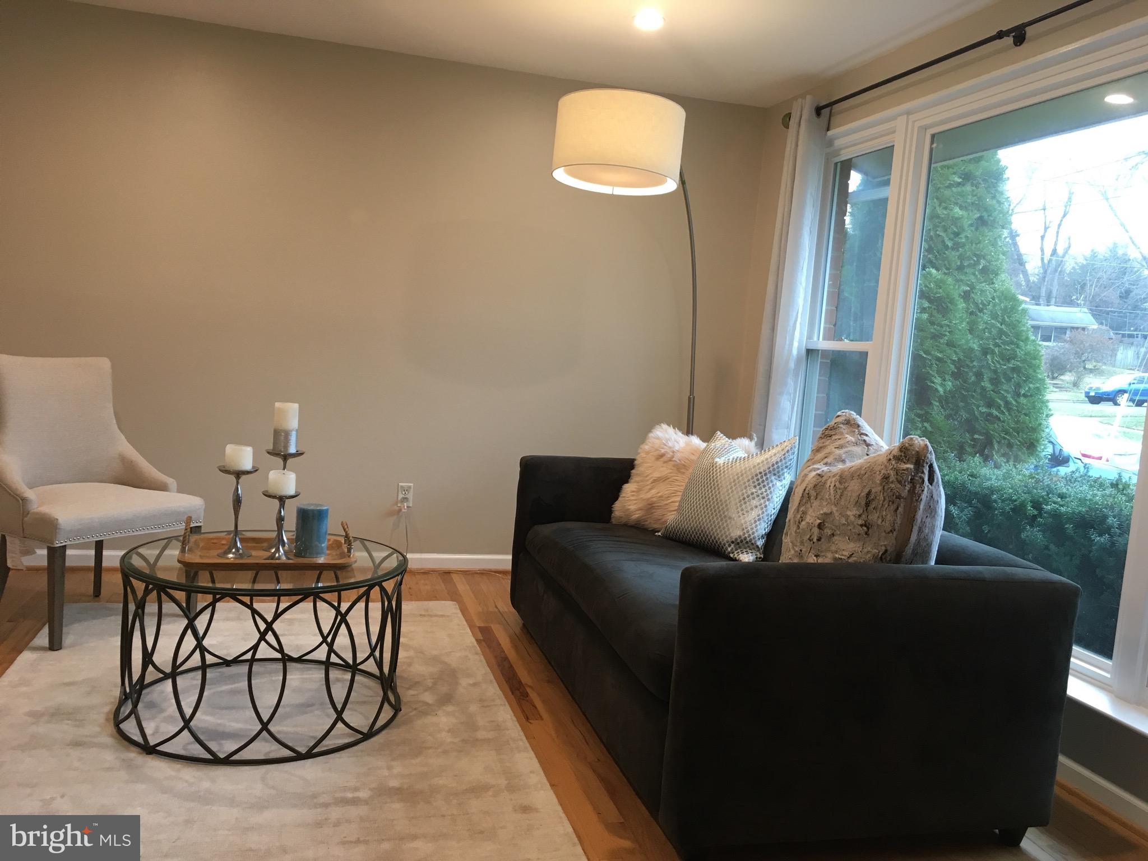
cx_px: 574
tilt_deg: -5.0
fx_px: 962
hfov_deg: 61.7
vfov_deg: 48.2
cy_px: 430
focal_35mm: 29
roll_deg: -4.4
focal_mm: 4.15
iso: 80
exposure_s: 1/30
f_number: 2.2
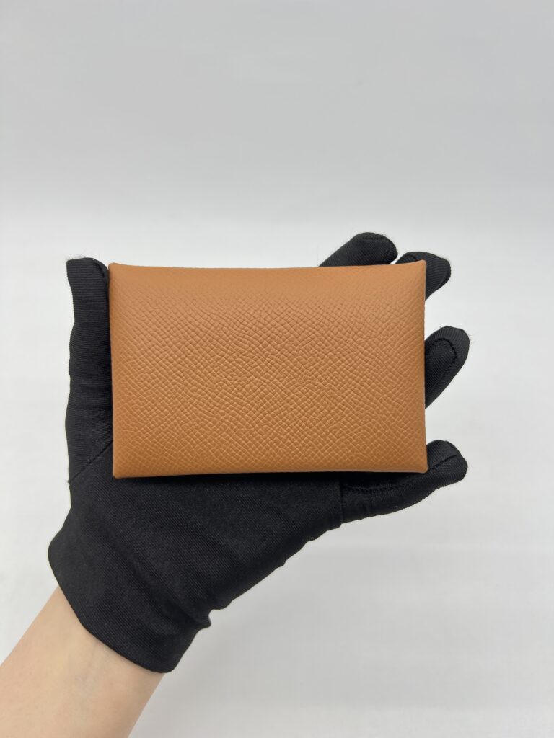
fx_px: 555
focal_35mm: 26
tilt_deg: -46.2
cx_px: 277
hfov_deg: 53.1
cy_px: 369
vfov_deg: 67.3
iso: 32
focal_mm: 5.7
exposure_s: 1/138
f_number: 1.5
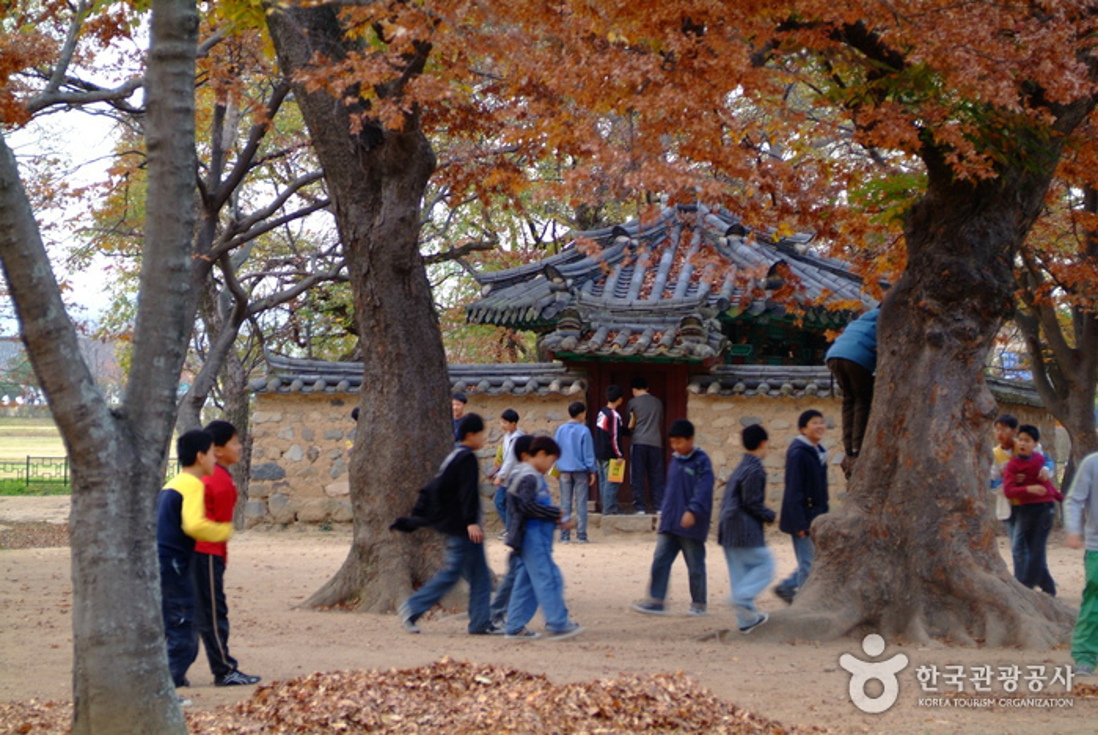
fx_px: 3573
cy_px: 368
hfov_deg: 17.5
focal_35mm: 117
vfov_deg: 11.7
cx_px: 549
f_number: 4.2
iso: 400
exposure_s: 1/20
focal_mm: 78
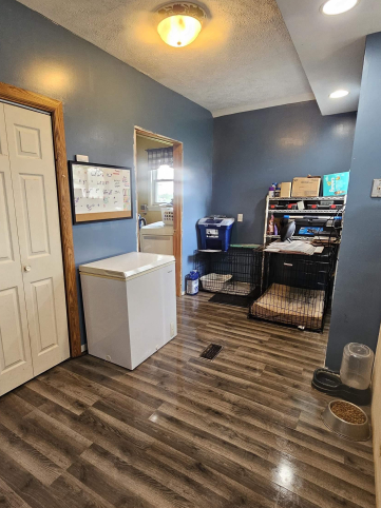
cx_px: 166
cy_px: 258
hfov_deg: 71.2
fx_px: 264
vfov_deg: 87.8
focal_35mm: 18
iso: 250
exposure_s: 1/60
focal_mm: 2.2
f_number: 2.2
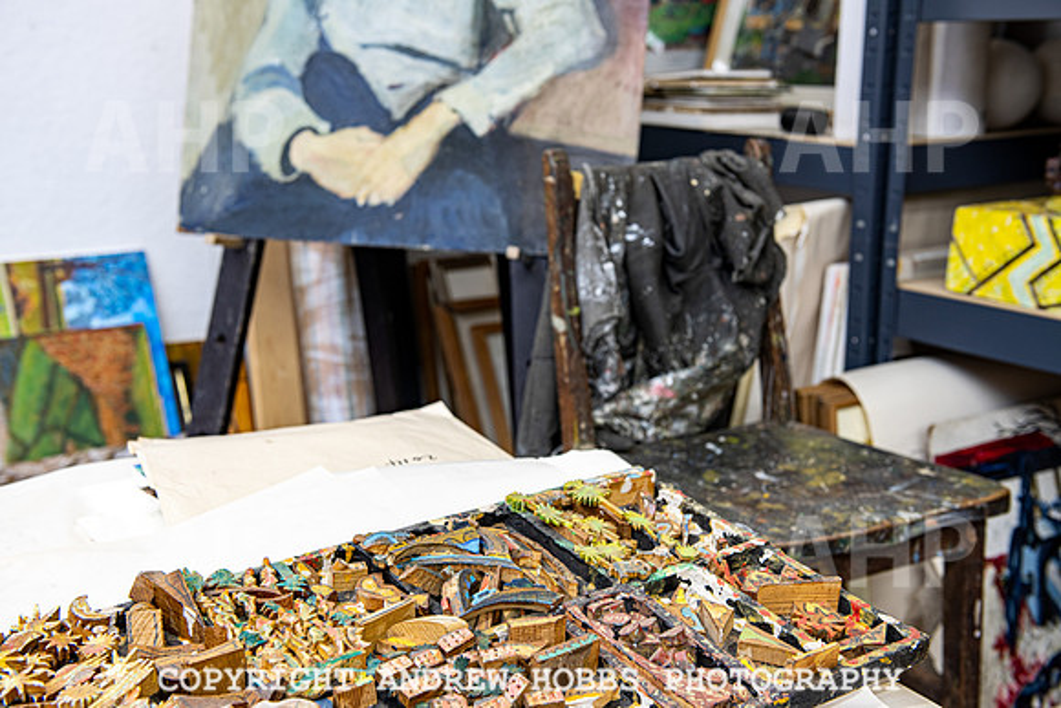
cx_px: 530
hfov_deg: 43.6
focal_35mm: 45
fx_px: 1326
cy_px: 354
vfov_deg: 29.9
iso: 64
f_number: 5.6
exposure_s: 1/3
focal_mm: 45
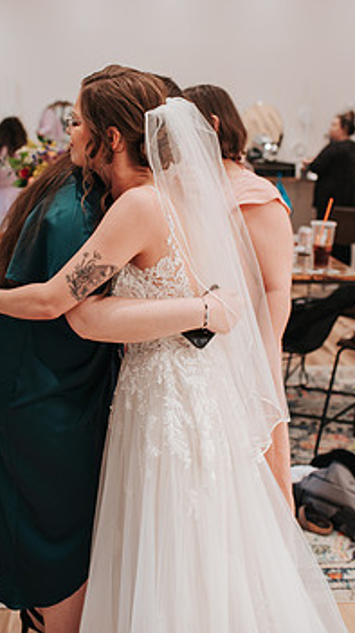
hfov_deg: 25.3
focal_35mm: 47
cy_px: 271
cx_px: 132
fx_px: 788
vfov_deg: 43.6
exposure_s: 1/125
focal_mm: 35
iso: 640
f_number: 2.8
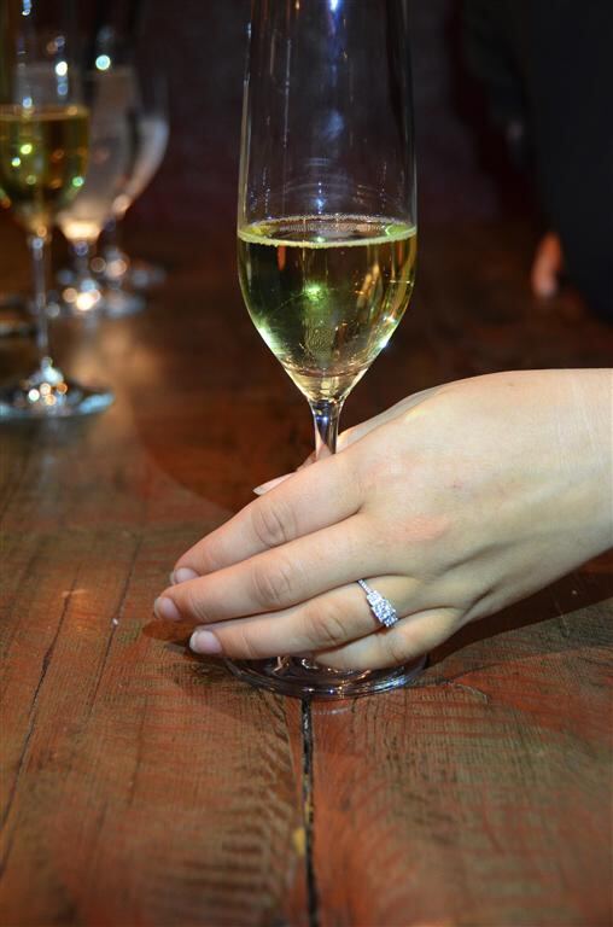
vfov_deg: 29.3
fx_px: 1772
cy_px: 464
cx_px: 306
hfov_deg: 19.6
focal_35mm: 69
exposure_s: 1/30
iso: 1600
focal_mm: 46
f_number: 4.5
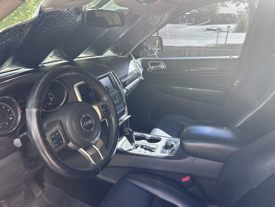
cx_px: 138
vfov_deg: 53.1
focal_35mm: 26
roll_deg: -1.7
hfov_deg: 67.3
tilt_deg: -23.6
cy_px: 104
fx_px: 207
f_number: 1.5
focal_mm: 5.7
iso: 40
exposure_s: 1/198
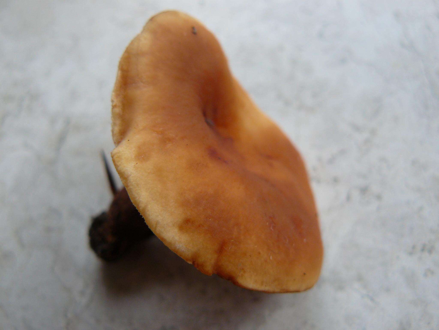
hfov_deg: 51.4
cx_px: 220
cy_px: 165
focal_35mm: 36
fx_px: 457
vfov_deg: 39.7
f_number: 2.8
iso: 100
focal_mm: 6
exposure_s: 1/60
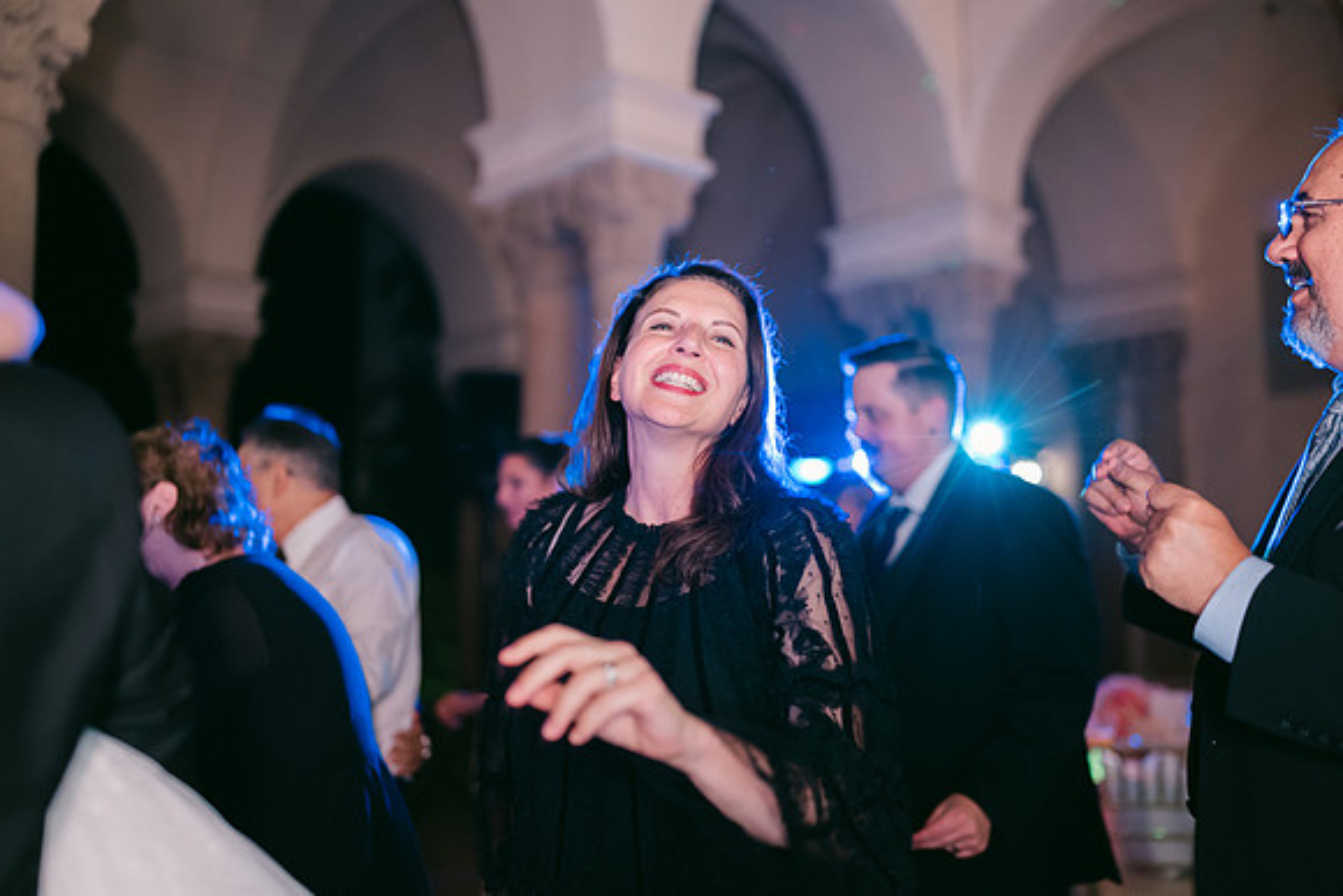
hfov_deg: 54.4
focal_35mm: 35
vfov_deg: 37.9
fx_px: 1306
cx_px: 672
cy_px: 448
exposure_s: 1/125
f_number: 1.4
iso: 1600
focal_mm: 35
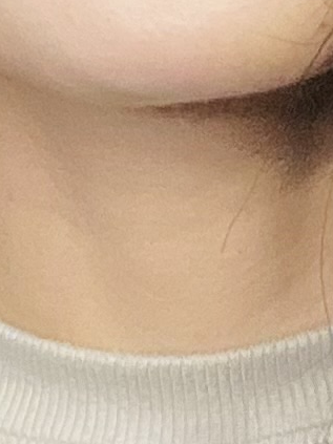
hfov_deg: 6.8
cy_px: 469
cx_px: 182
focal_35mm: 219
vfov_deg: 9.0
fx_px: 2810
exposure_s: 1/40
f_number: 2.2
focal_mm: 2.71
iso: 400
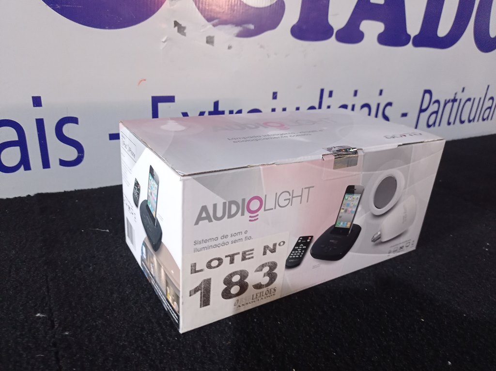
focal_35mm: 28
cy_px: 186
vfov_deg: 49.7
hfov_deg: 63.5
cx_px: 248
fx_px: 401
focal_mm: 4.7
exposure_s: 1/30
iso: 447
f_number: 1.79
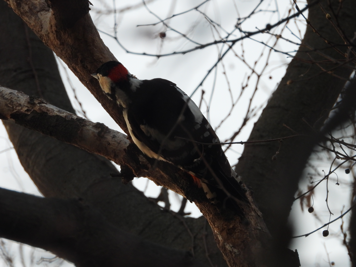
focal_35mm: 1000
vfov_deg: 1.5
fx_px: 10284
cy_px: 134
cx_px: 178
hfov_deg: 2.0
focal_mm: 180
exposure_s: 1/160
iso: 400
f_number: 5.6
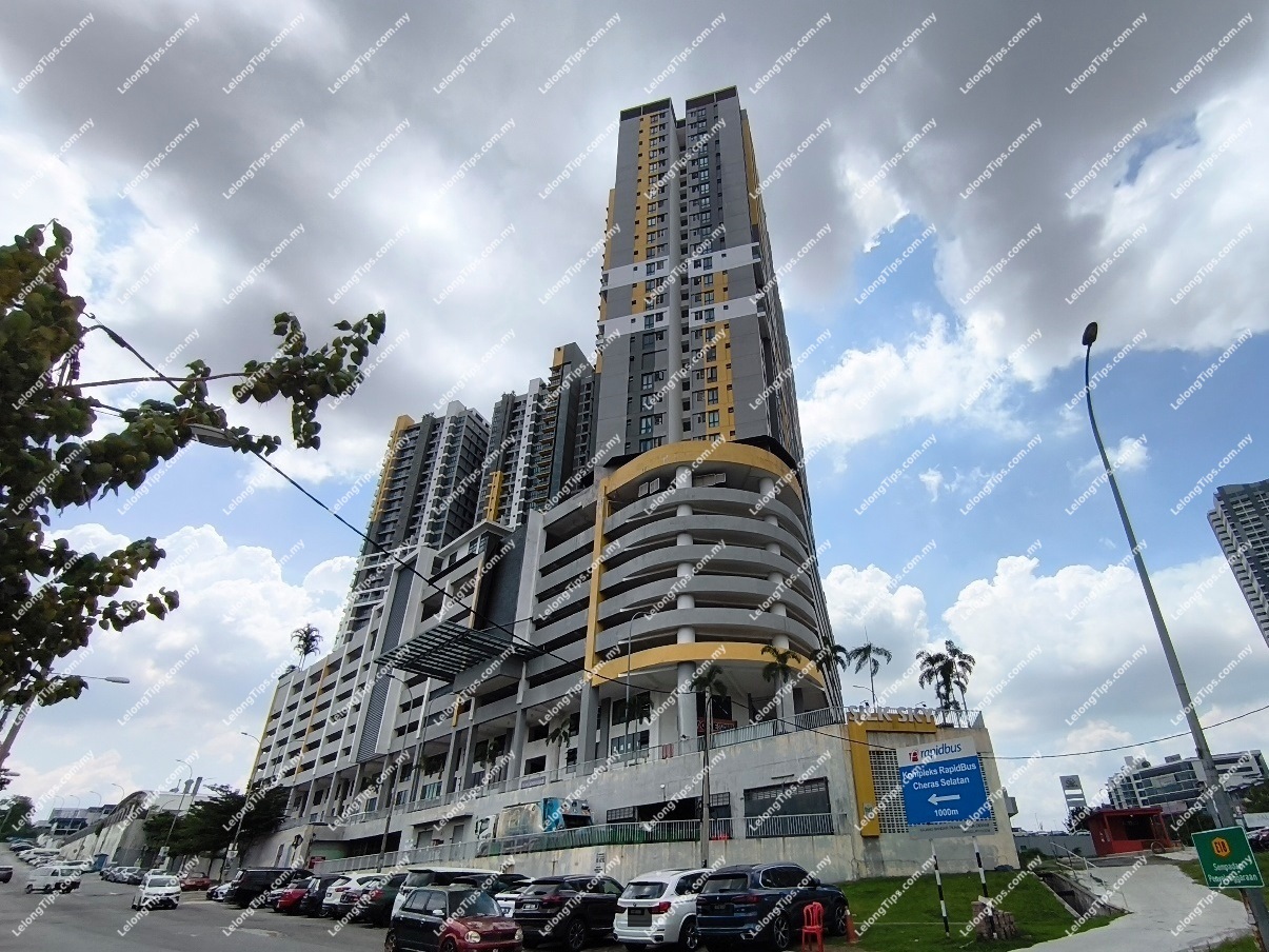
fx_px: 550
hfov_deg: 98.2
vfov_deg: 81.8
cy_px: 476
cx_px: 634
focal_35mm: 15
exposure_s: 1/4902
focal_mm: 1.65
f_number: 2.2
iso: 50
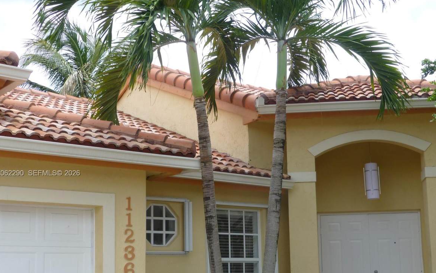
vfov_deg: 23.5
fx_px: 654
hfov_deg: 36.9
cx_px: 227
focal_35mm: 55
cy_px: 174
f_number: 4.2
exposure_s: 1/320
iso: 100
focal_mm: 8.5
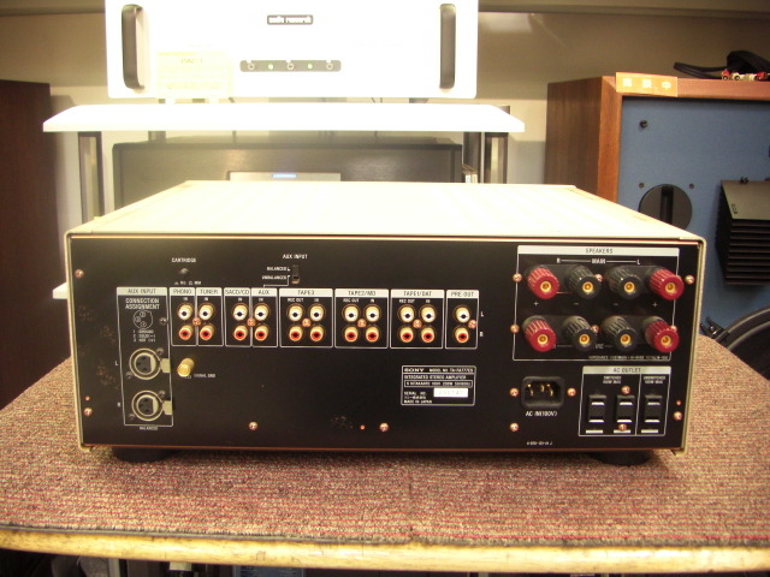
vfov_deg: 37.7
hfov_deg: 49.0
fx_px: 845
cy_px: 288
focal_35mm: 38
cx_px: 385
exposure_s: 1/8
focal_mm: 6.3
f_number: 3.4
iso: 200
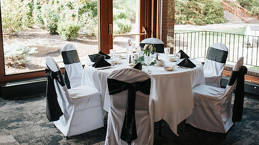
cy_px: 61
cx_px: 141
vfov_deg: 24.9
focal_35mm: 48
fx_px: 330
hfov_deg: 42.9
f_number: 2.8
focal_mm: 35
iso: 640
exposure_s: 1/400
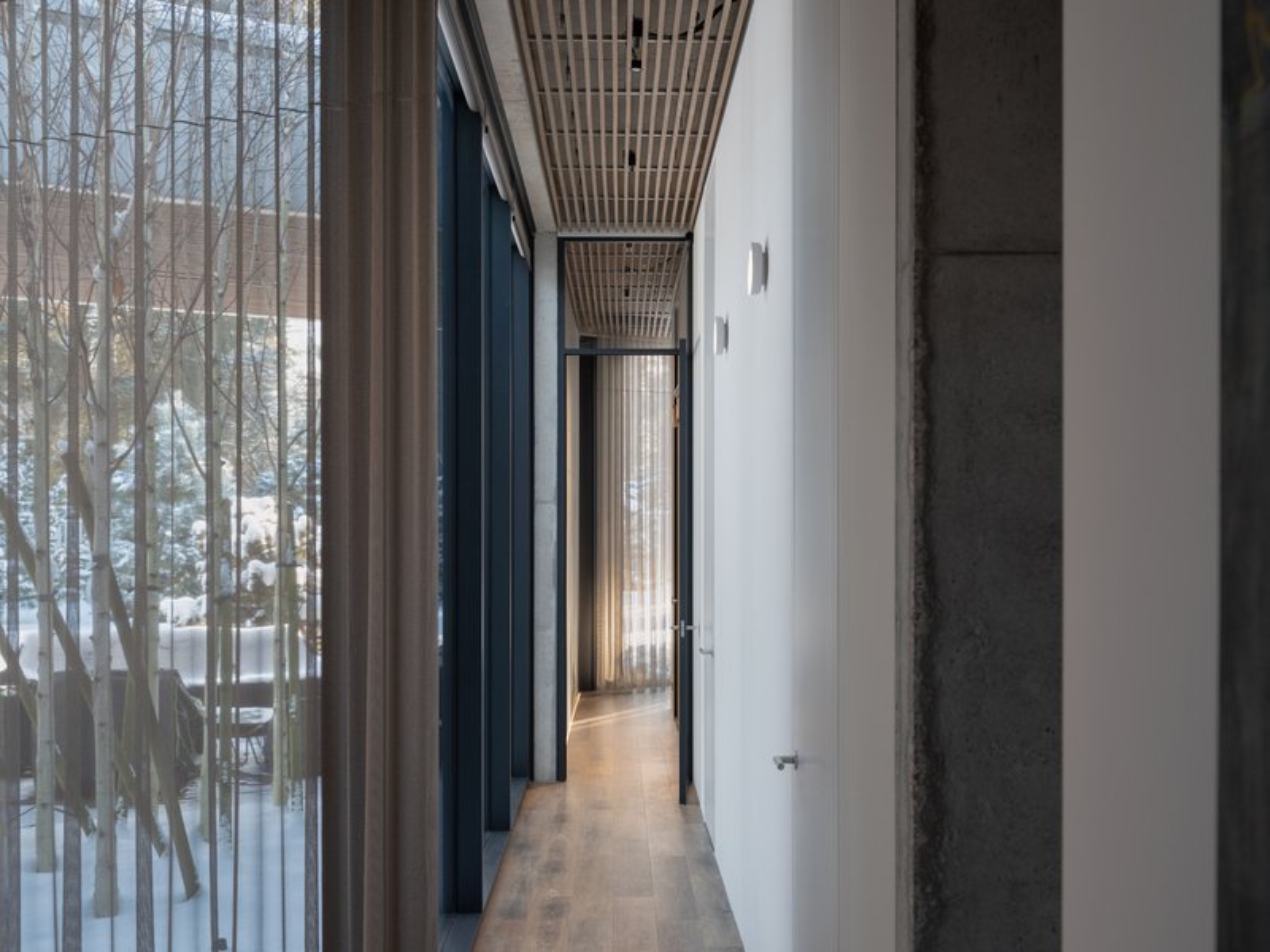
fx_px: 1468
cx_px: 635
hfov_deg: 46.8
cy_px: 476
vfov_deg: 36.0
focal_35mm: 40
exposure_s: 1/15
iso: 500
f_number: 8
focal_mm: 50
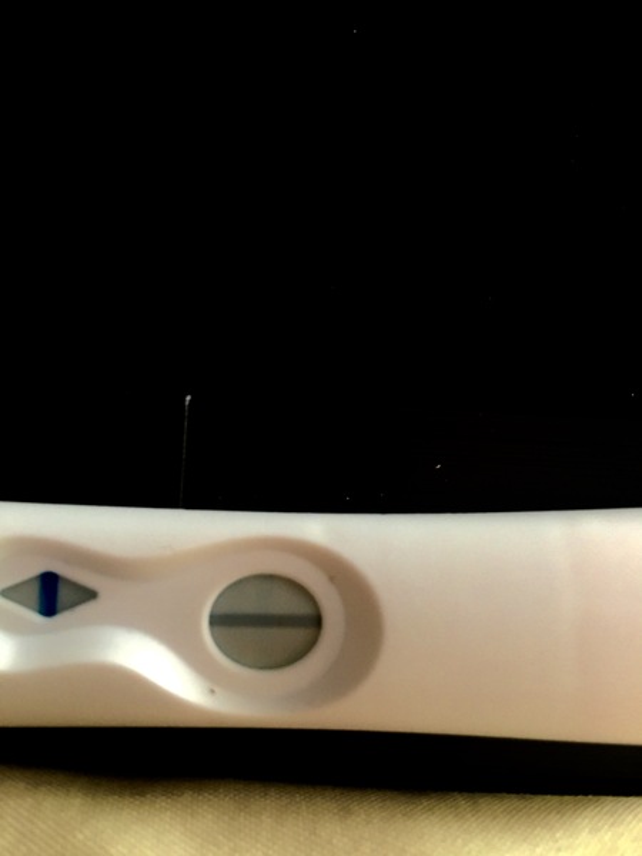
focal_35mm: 29
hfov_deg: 48.2
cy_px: 428
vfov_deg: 61.7
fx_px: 717
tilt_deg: -72.2
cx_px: 321
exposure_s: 1/10
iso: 80
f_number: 2.2
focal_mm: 4.15
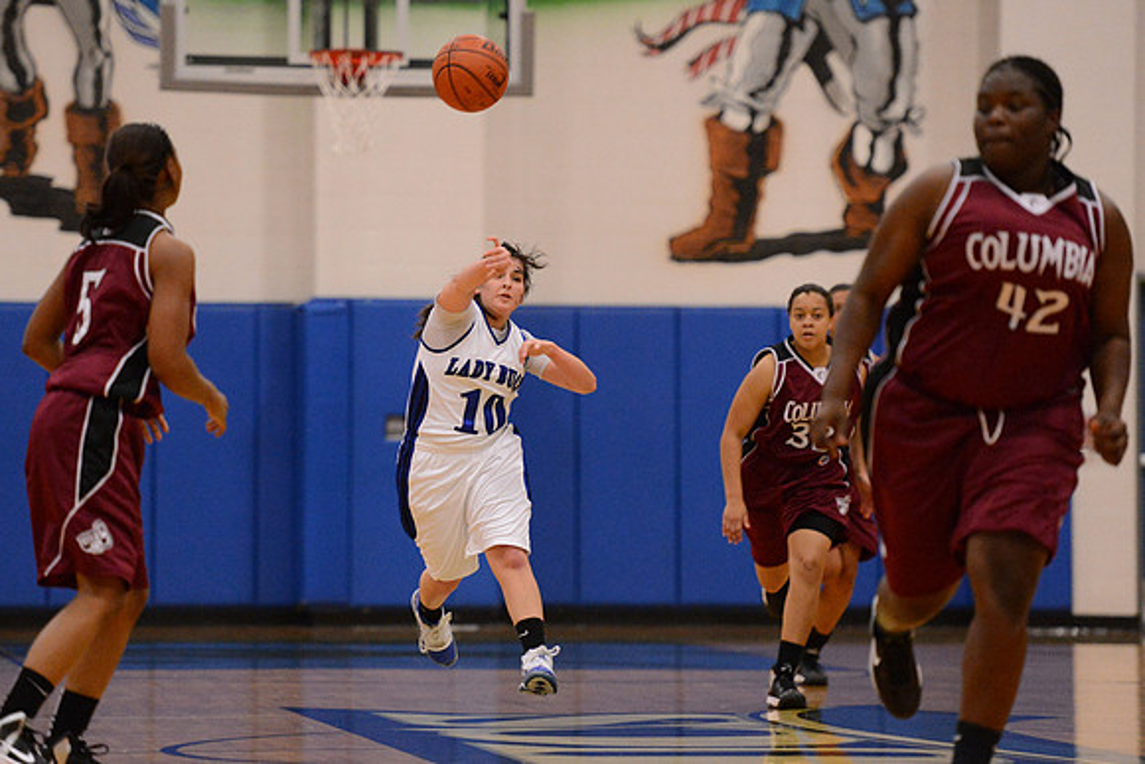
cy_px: 382
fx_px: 5567
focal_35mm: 175
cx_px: 572
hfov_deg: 11.7
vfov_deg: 7.9
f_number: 2.8
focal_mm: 175
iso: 10000
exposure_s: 1/800
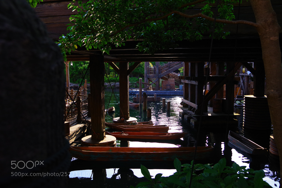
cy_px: 94
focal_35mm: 31
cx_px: 141
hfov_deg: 60.3
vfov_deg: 42.3
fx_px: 243
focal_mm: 21
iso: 800
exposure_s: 1/400
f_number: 5.6
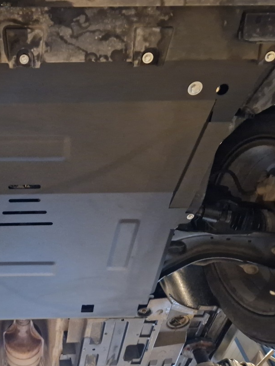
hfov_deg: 38.9
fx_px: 360
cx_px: 28
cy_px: 194
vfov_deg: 53.9
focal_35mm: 34
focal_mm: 5.4
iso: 1250
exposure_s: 1/20
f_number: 1.8
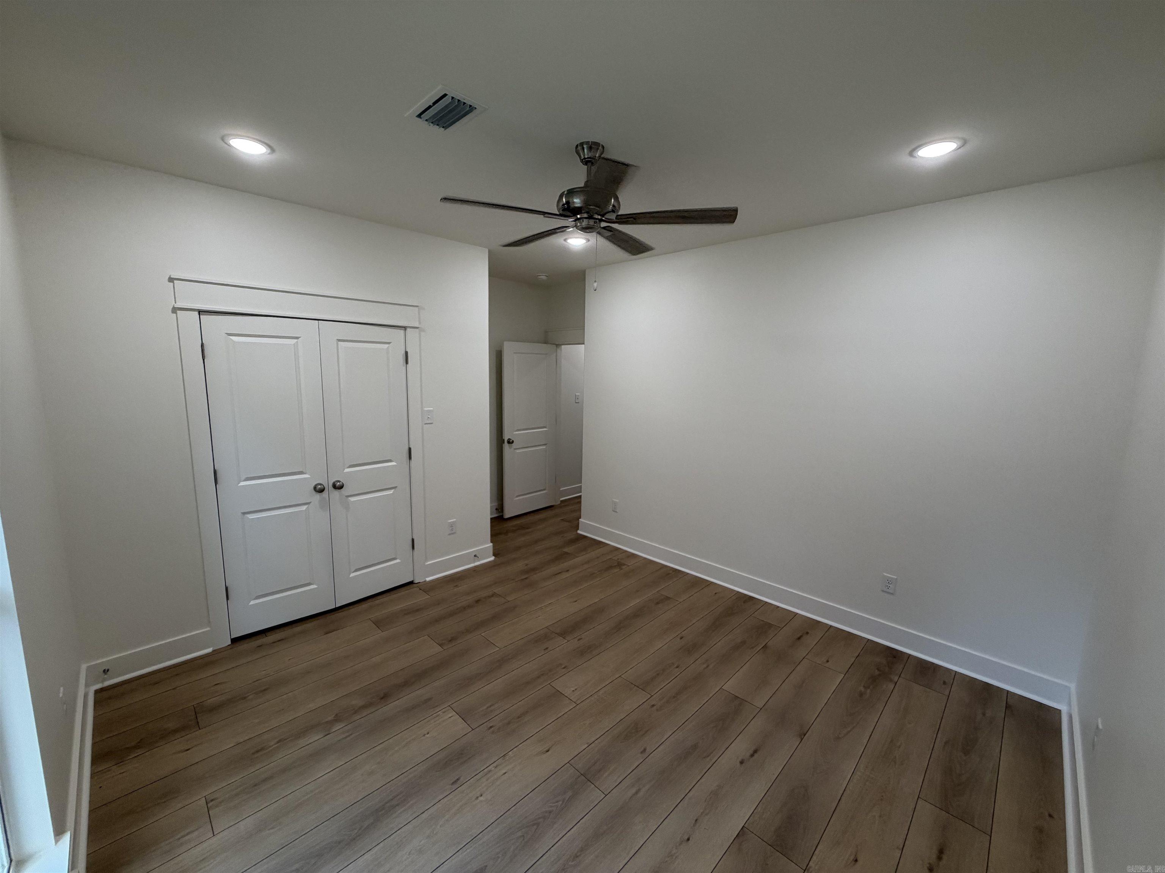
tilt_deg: -7.9
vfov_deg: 85.7
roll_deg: -0.3
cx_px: 582
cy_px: 436
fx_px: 471
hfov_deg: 102.1
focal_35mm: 14
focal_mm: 2.22
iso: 160
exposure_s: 1/120
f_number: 2.2
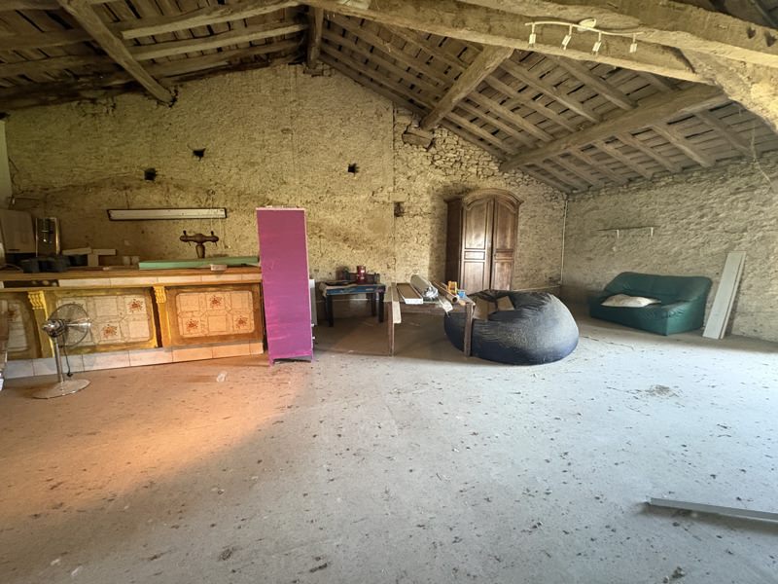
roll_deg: +0.5
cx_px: 389
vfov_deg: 85.7
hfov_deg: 102.1
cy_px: 292
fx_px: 315
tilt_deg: -8.6
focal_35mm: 14
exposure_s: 1/33
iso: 1000
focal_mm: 2.22
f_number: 2.2
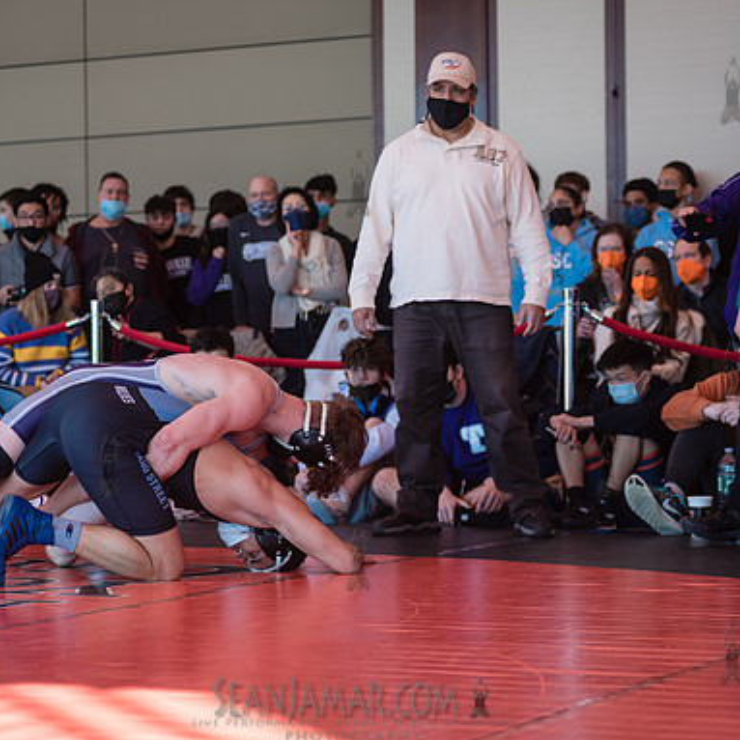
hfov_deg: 16.9
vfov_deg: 16.9
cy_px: 370
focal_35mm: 103
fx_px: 2491
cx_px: 357
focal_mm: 80
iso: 400
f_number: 3.5
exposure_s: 1/400
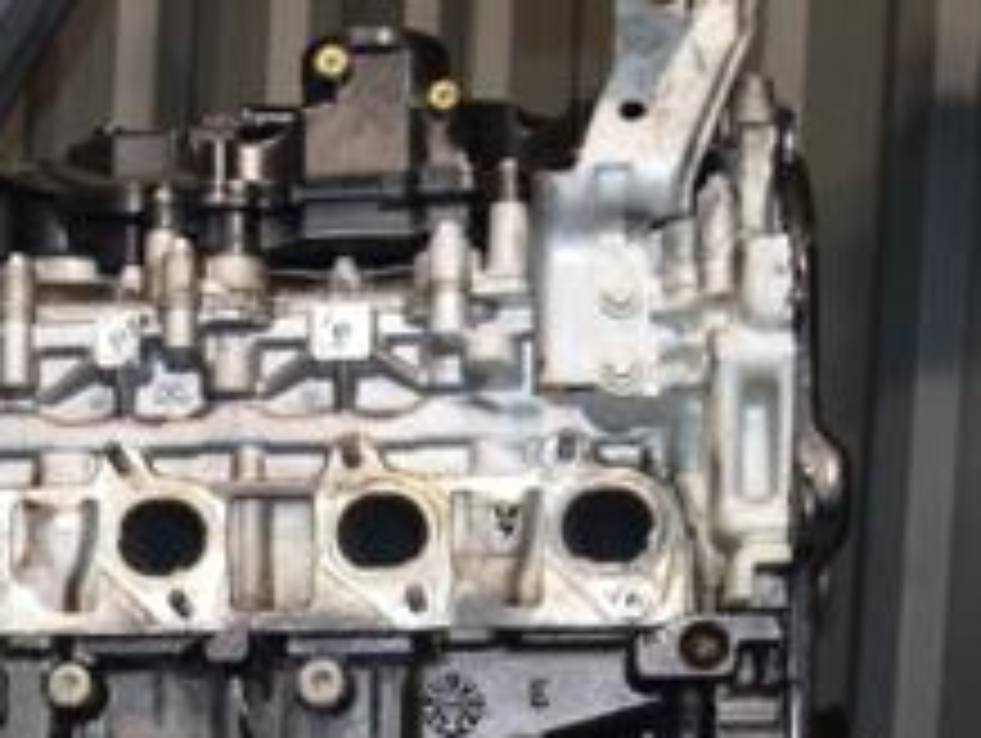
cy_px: 864
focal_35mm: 83
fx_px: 2364
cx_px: 144
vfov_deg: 17.0
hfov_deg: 23.0
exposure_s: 1/60
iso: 800
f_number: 5
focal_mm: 21
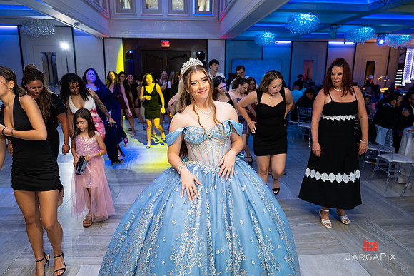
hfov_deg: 71.3
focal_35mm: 25
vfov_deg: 51.2
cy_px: 138
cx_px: 207
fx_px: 288
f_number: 3.2
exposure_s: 1/160
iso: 1000
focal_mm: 24
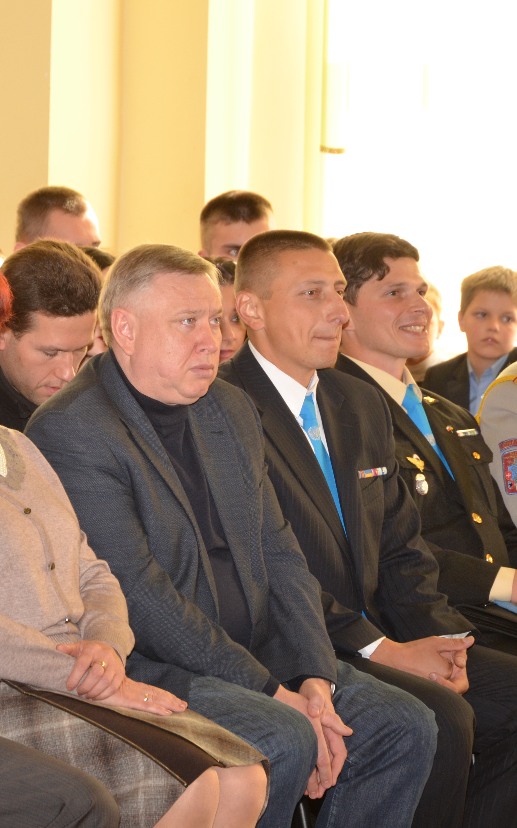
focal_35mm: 226
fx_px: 5094
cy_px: 414
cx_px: -21
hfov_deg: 5.8
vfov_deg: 9.3
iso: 640
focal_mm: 98
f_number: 6.3
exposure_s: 1/100
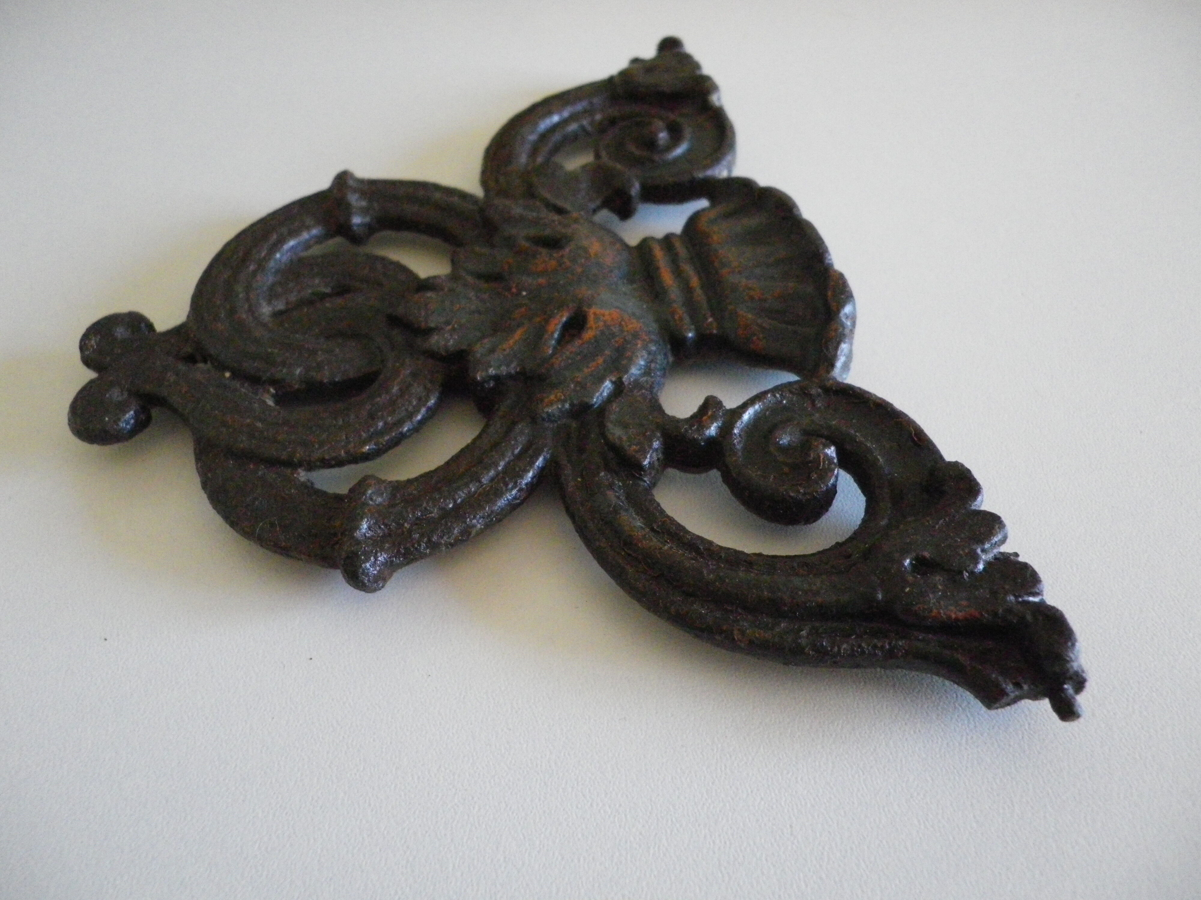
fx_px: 971
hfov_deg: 63.4
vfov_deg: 49.7
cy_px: 450
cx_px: 600
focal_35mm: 28
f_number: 2.6
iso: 640
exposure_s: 1/60
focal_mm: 4.9
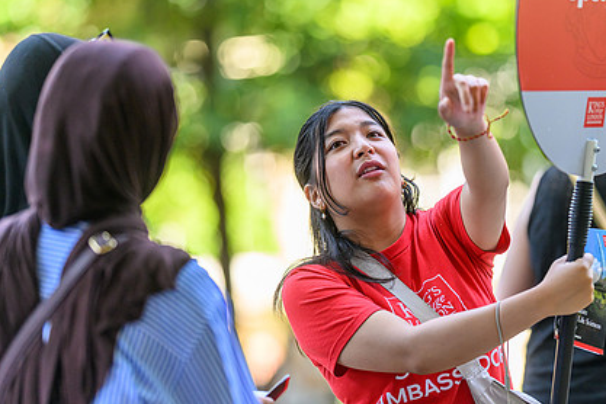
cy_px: 162
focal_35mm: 193
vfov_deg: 7.1
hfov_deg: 10.7
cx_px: 371
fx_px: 3249
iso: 720
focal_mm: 135
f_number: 1.8
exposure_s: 1/2000
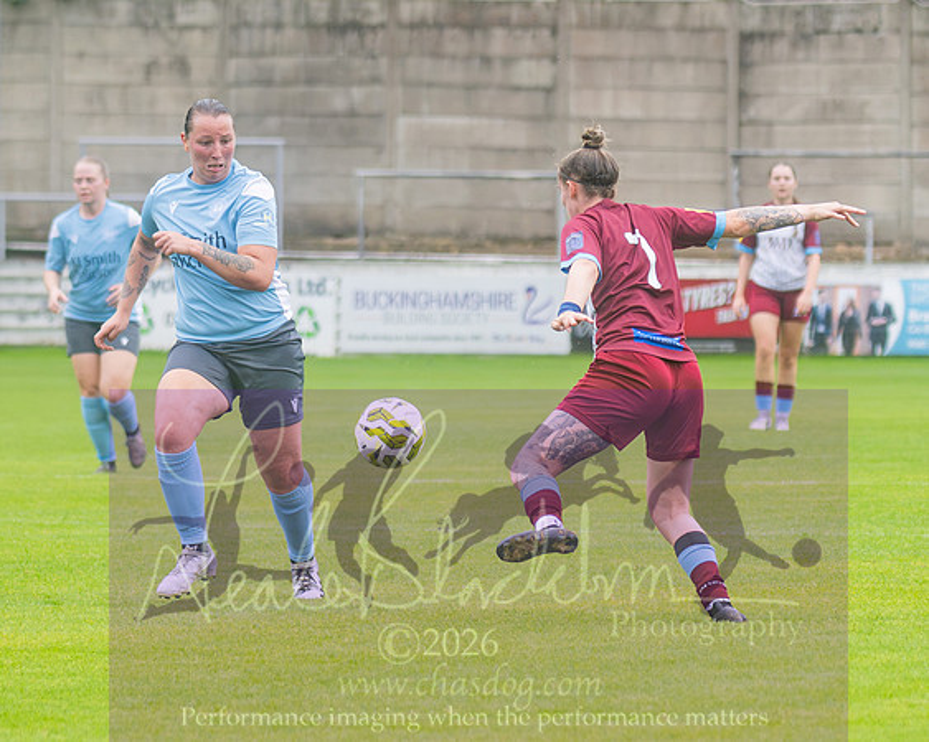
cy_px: 92
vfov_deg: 3.4
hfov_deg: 4.2
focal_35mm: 461
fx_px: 12668
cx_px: 266
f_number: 2.8
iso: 560
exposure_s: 1/1600
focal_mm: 135
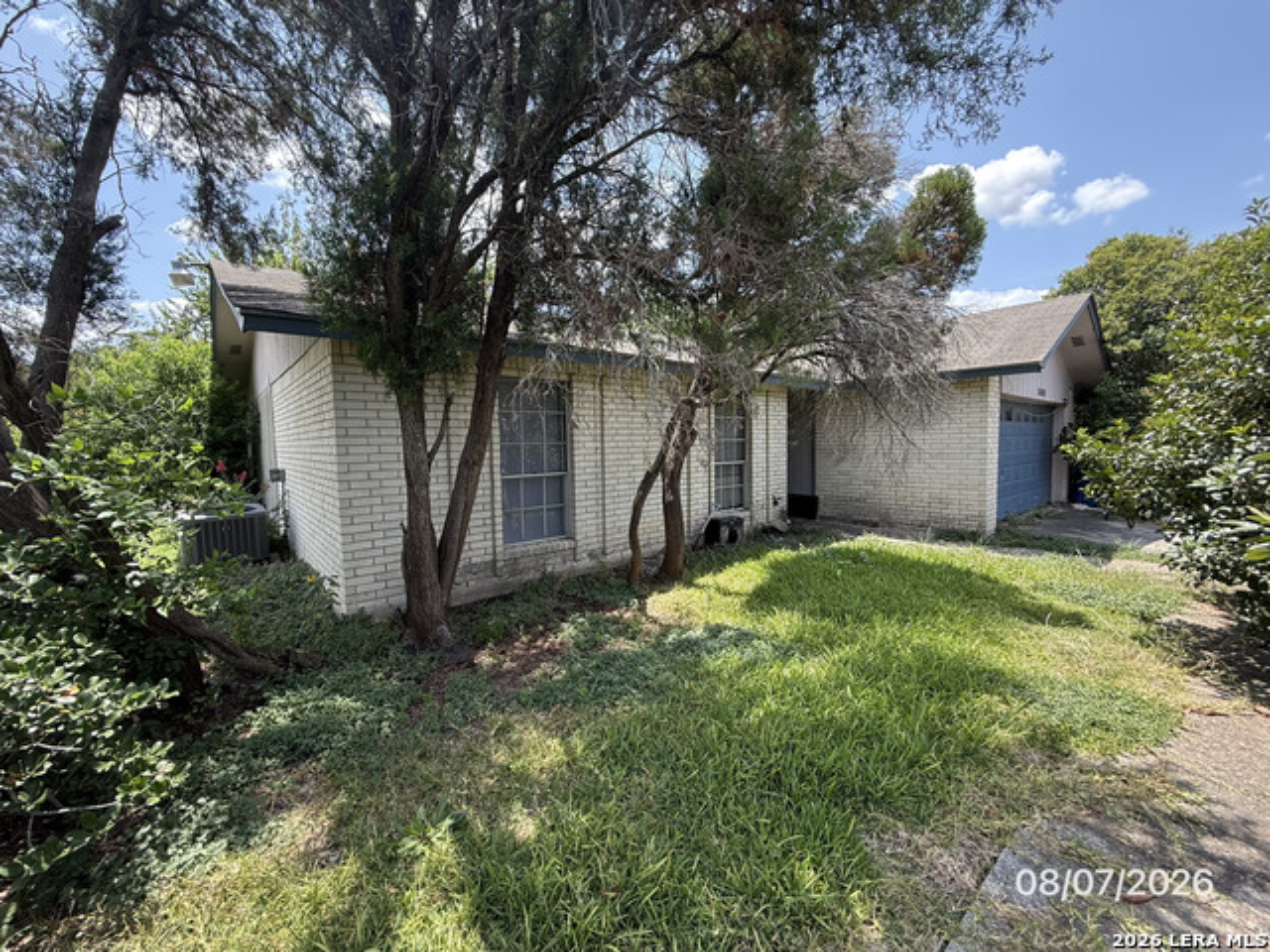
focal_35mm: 14
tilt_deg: -3.0
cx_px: 635
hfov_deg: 102.1
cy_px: 476
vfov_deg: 85.7
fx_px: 514
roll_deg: +1.4
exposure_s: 1/271
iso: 50
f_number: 2.2
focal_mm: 2.22
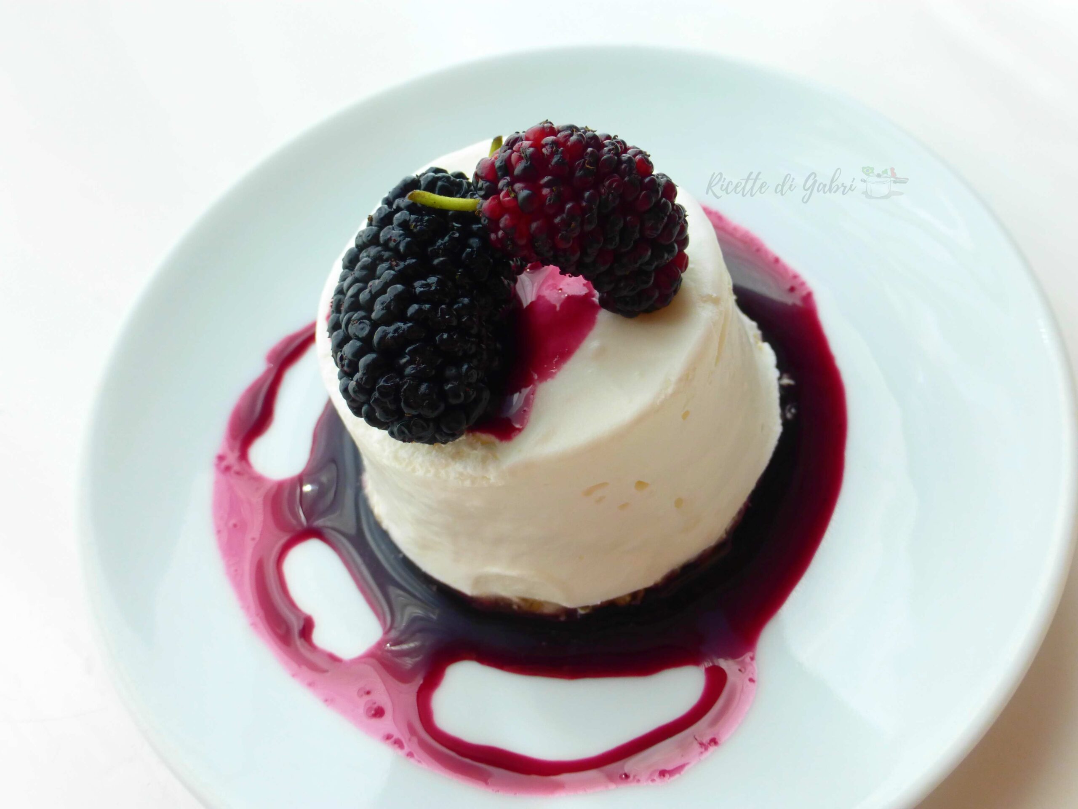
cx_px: 539
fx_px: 1059
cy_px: 404
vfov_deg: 41.8
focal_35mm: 34
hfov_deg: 54.0
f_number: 3.7
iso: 100
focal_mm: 6.1
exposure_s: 1/200
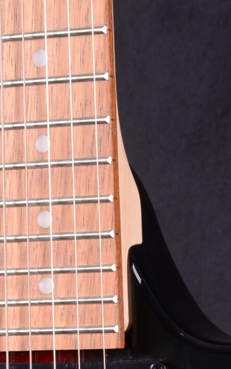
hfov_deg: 5.9
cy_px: 515
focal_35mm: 222
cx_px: 117
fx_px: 2236
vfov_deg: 9.2
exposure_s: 1/200
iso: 200
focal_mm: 40
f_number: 10
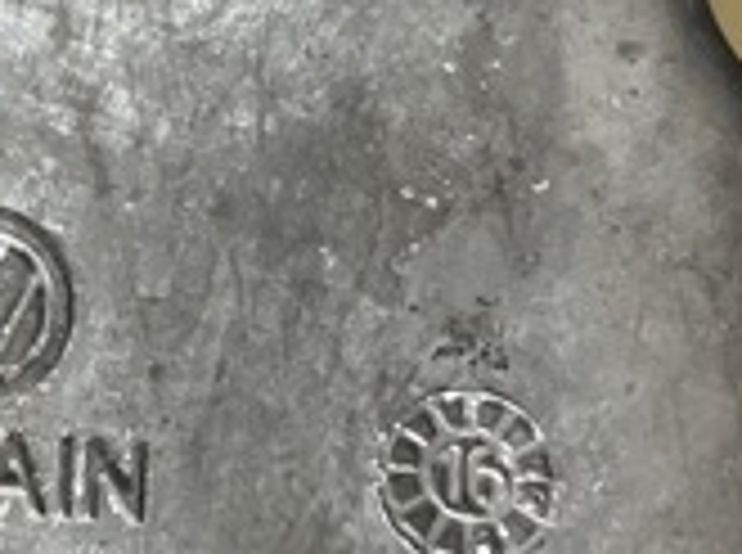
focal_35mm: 101
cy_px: 236
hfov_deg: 18.8
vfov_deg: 14.6
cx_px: -63
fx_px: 2160
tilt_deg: -77.3
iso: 250
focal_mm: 5.1
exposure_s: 1/50
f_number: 1.6
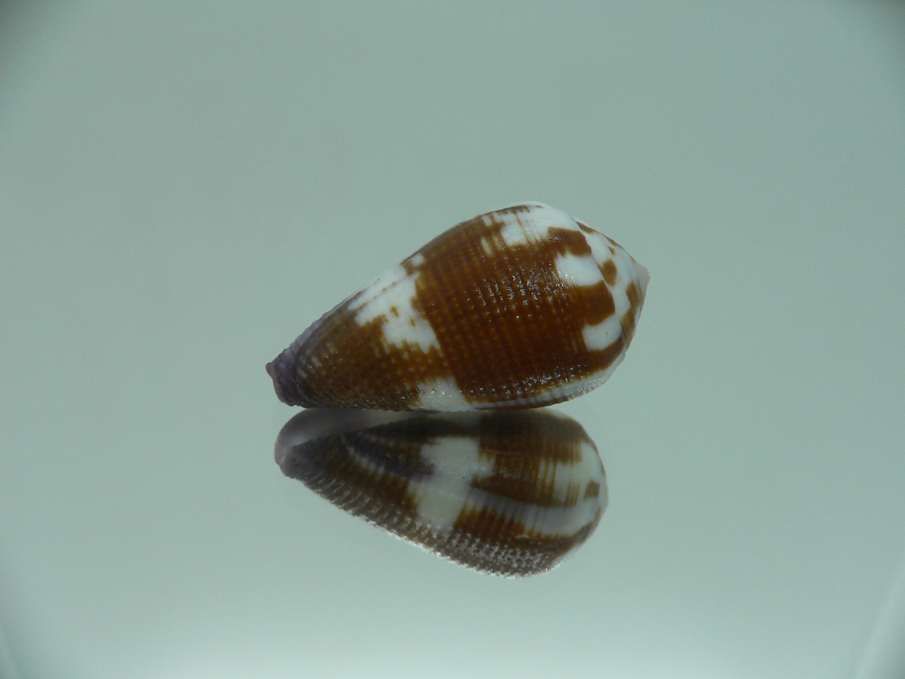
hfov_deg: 52.6
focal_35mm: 35
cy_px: 340
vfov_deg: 40.7
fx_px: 915
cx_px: 452
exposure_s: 1/60
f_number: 2.8
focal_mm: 4.6
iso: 80
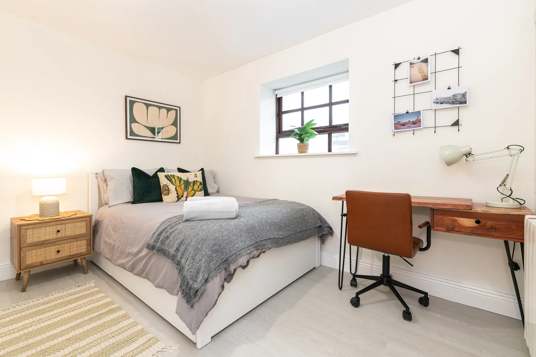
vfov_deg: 77.3
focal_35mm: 15
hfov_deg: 100.4
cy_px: 178
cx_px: 268
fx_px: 223
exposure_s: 1/13
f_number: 6.3
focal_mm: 15
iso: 400
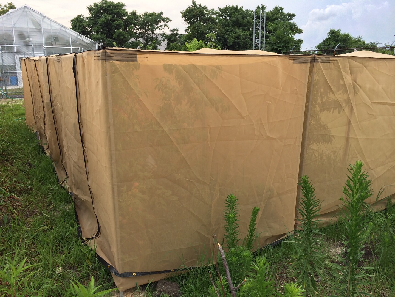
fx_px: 342
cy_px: 148
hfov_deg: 60.0
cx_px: 198
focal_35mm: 30
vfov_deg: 46.8
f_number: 2.2
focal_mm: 4.12
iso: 32
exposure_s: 1/423
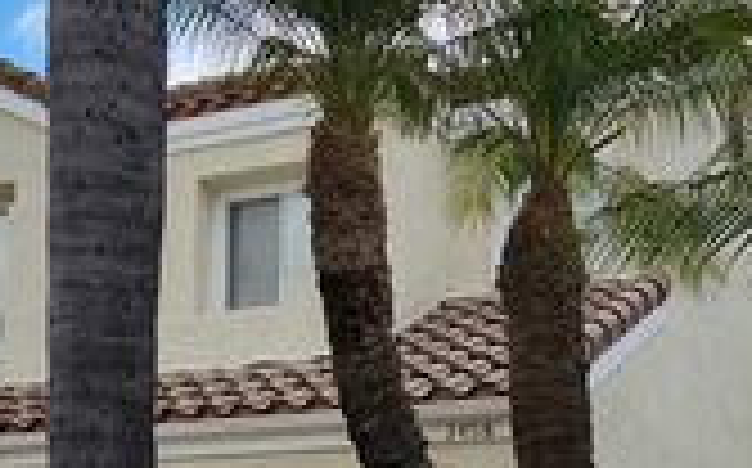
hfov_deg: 28.2
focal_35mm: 73
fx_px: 1495
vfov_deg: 17.1
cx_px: 311
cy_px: 533
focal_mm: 5.4
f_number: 1.8
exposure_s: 1/1659
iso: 20
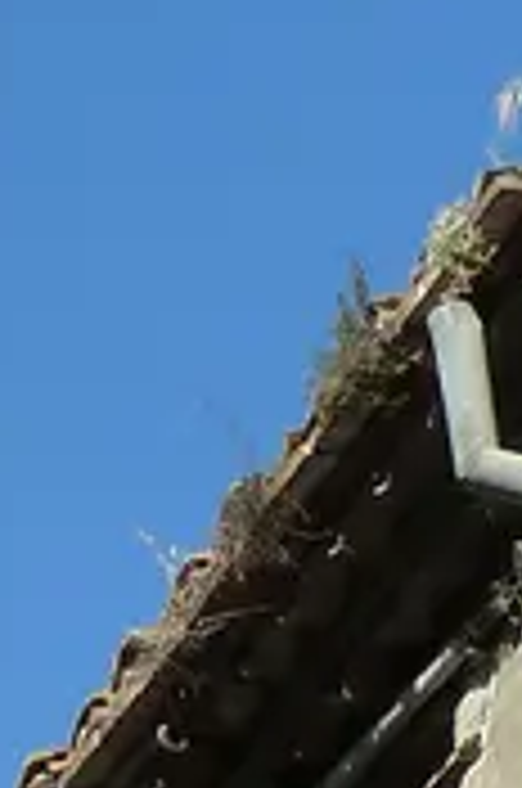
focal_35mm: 282
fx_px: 6157
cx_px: -778
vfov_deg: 7.0
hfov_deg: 4.7
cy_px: 1680
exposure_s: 1/400
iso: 125
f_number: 5
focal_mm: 6.1
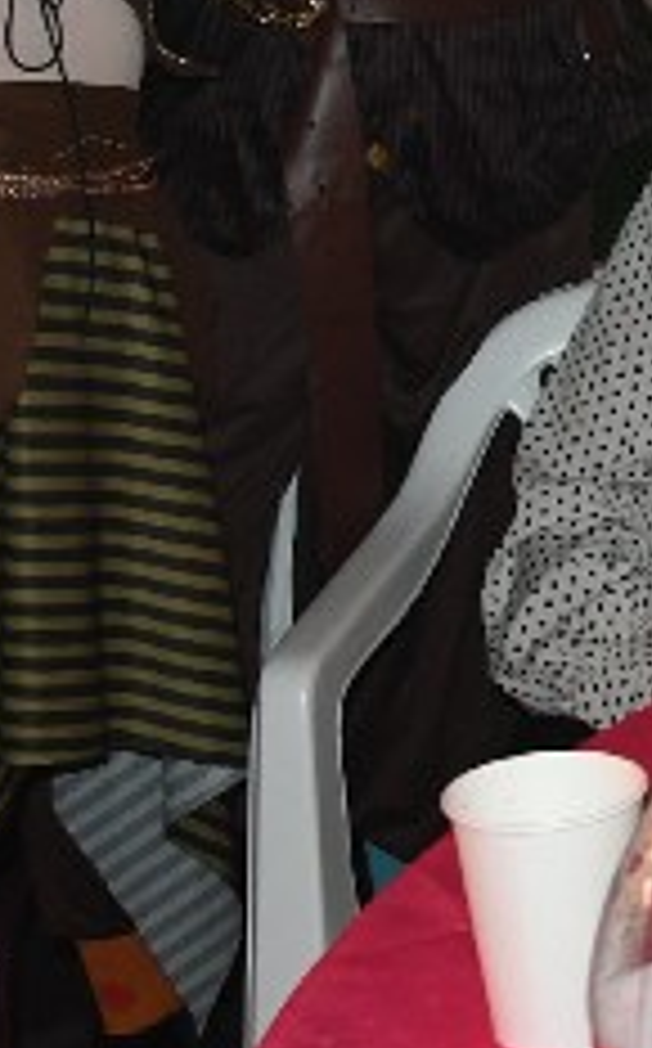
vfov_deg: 14.6
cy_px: -153
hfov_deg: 8.7
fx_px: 3964
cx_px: 1452
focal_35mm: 139
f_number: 4
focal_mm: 21
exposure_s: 1/25
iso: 1000
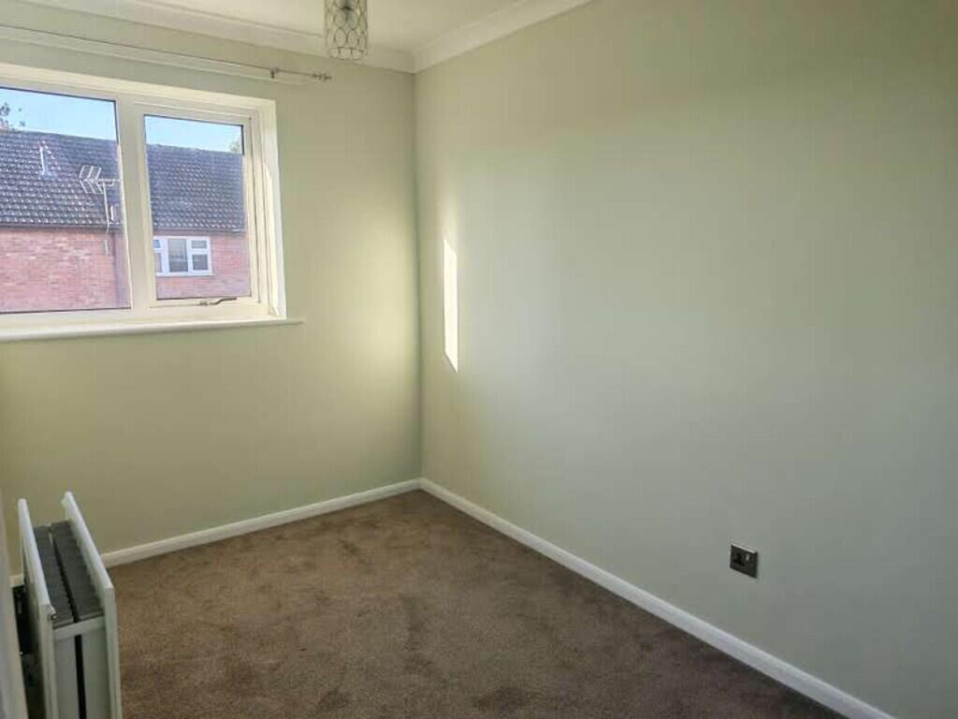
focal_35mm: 23
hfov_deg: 73.9
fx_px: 637
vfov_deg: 58.9
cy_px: 360
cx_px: 479
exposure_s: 1/150
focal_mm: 6.55
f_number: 1.6
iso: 50
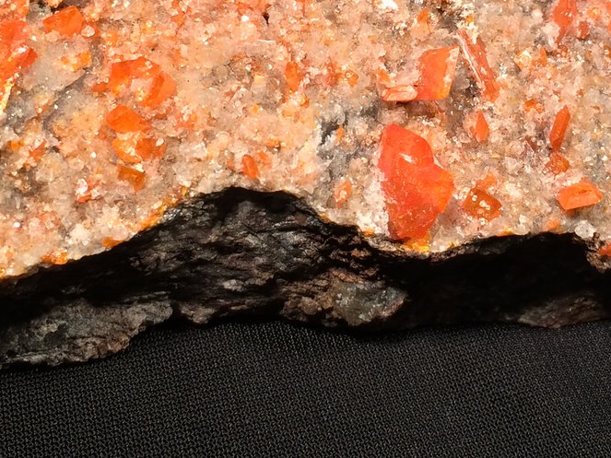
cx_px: 390
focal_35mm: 70
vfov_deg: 20.5
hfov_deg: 27.7
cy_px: 27
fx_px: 1235
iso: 32
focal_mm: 4.15
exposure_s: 1/120
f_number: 2.2
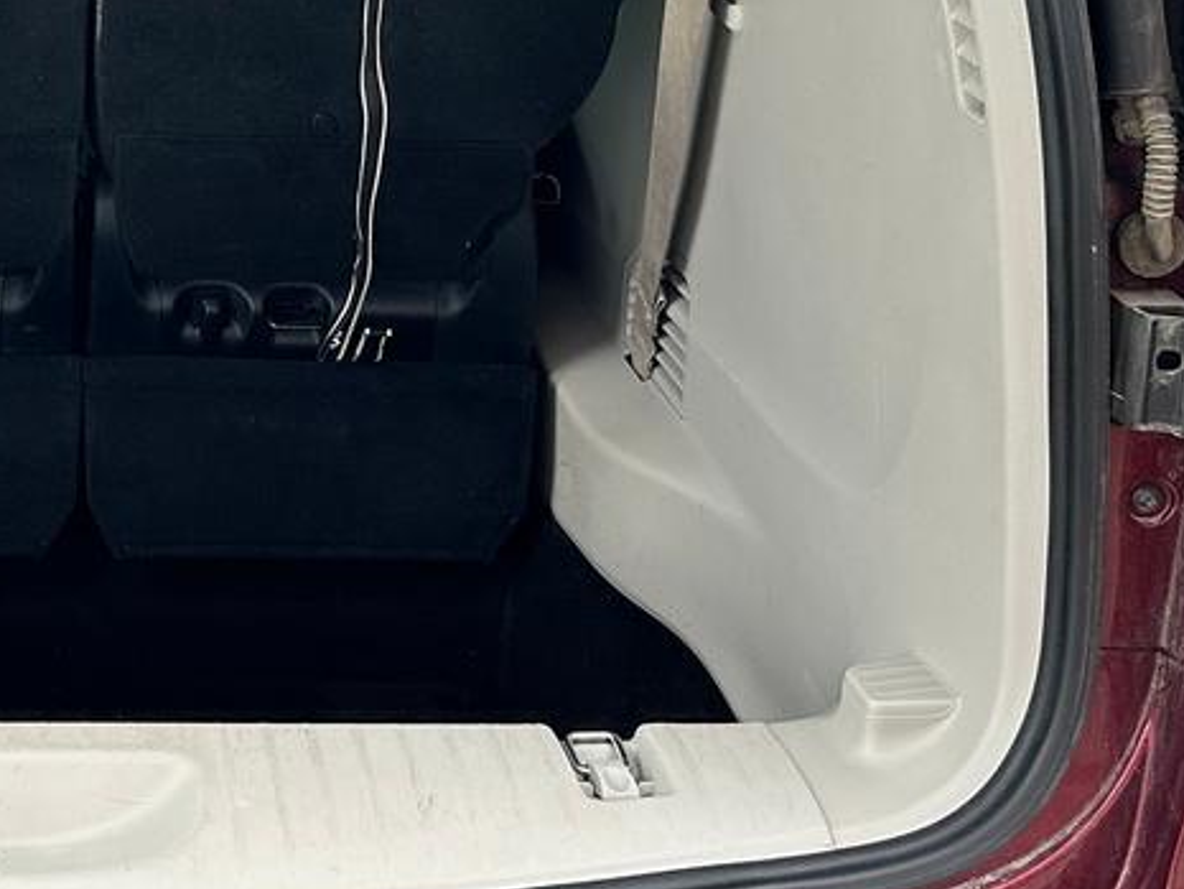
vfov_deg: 21.1
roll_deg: +0.4
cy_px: -107
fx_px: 2258
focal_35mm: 66
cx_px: -71
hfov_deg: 27.3
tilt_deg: -12.9
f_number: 1.78
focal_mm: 6.86
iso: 125
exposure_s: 1/150
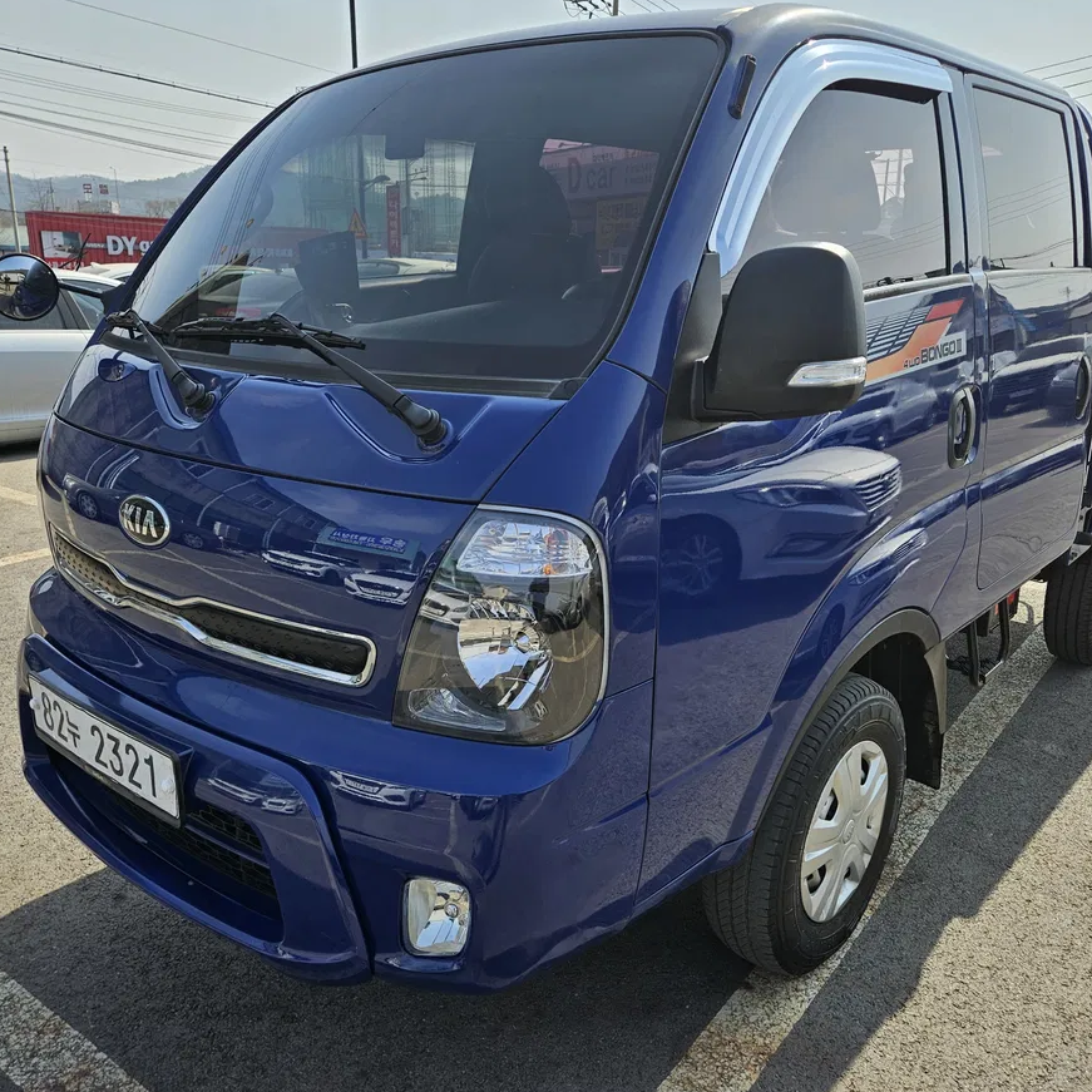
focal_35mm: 28
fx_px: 999
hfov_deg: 57.3
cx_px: 582
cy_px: 547
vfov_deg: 57.3
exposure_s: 1/1576
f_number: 1.8
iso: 25
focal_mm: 5.4
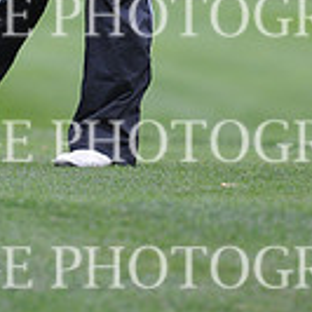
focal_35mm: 1482
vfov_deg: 1.2
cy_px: -300
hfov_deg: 1.2
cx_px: 35
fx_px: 15112
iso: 1250
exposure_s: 1/2000
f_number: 4
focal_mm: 400
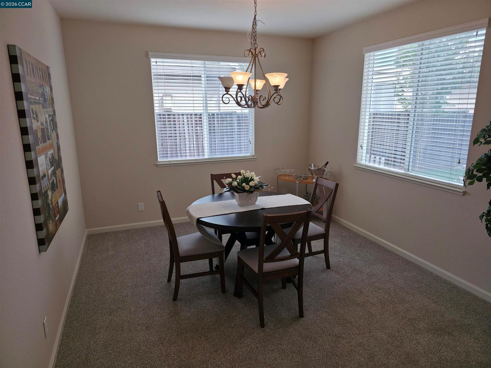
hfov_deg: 73.9
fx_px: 326
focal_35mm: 23
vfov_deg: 58.9
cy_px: 184
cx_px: 246
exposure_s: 1/120
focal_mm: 6.3
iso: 50
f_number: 1.7
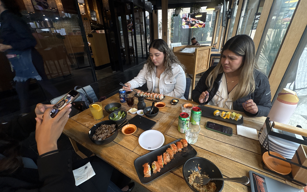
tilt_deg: -25.9
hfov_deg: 101.5
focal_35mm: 15
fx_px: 126
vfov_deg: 74.8
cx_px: 153
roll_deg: +2.2
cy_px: 96
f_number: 2.2
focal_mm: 2.22
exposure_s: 1/60
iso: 160
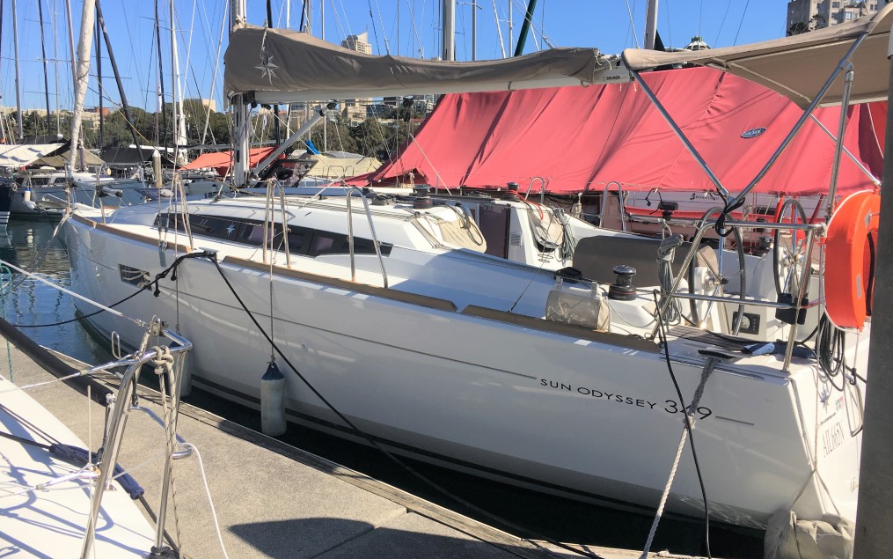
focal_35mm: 31
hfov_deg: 61.2
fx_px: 755
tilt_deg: -7.1
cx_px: 449
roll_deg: +0.4
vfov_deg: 40.6
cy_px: 268
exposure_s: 1/2331
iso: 25
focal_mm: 4.15
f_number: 2.2
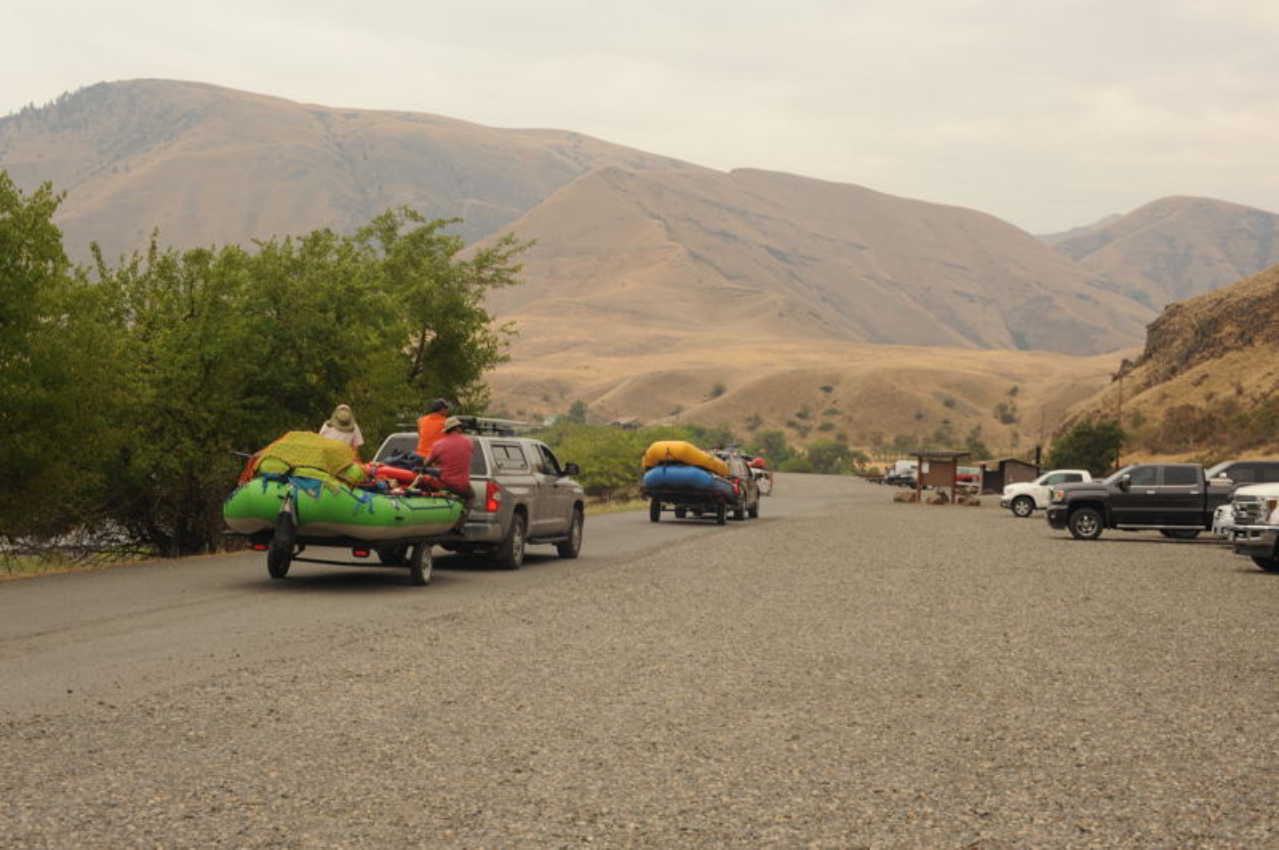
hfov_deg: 39.6
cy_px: 425
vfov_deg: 26.9
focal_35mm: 50
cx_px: 640
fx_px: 1775
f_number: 9
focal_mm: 50
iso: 250
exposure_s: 1/200
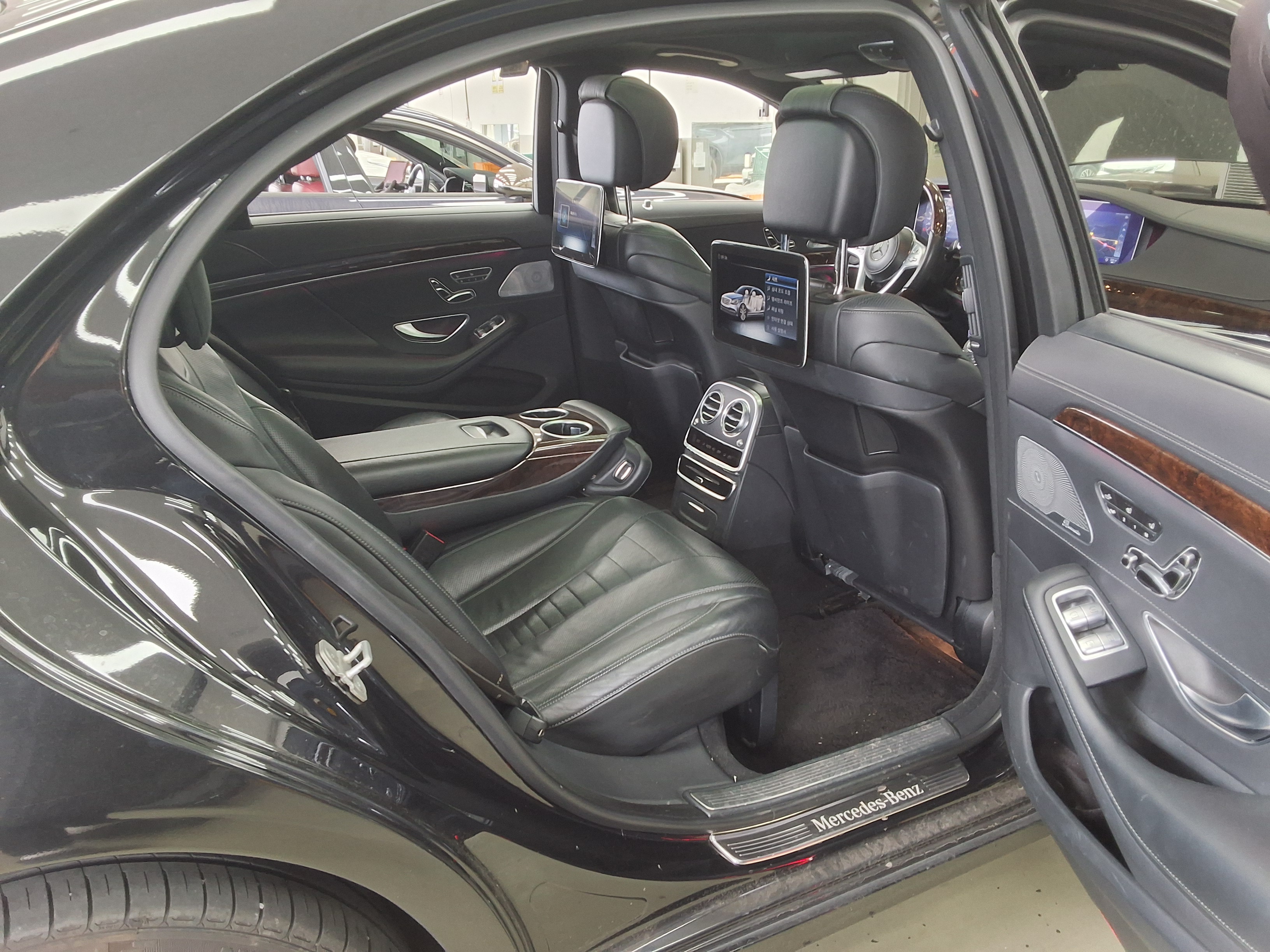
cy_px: 476
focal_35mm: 28
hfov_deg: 63.4
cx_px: 635
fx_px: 1027
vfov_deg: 49.7
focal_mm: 2.91
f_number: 1.9
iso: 125
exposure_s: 1/40
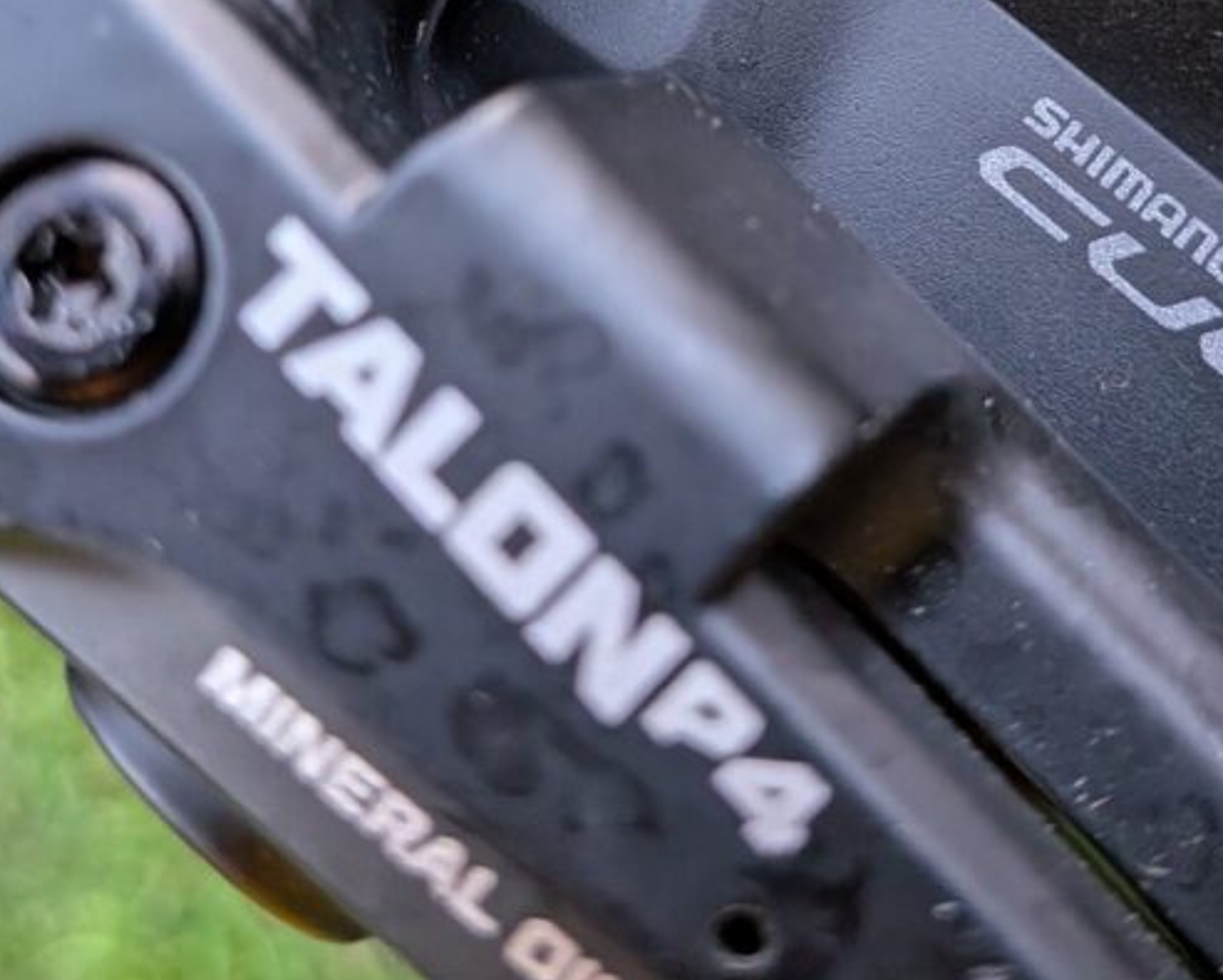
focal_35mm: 57
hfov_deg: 33.0
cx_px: 618
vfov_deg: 25.4
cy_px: -5
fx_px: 2064
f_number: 1.7
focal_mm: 4.53
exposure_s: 1/124
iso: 736
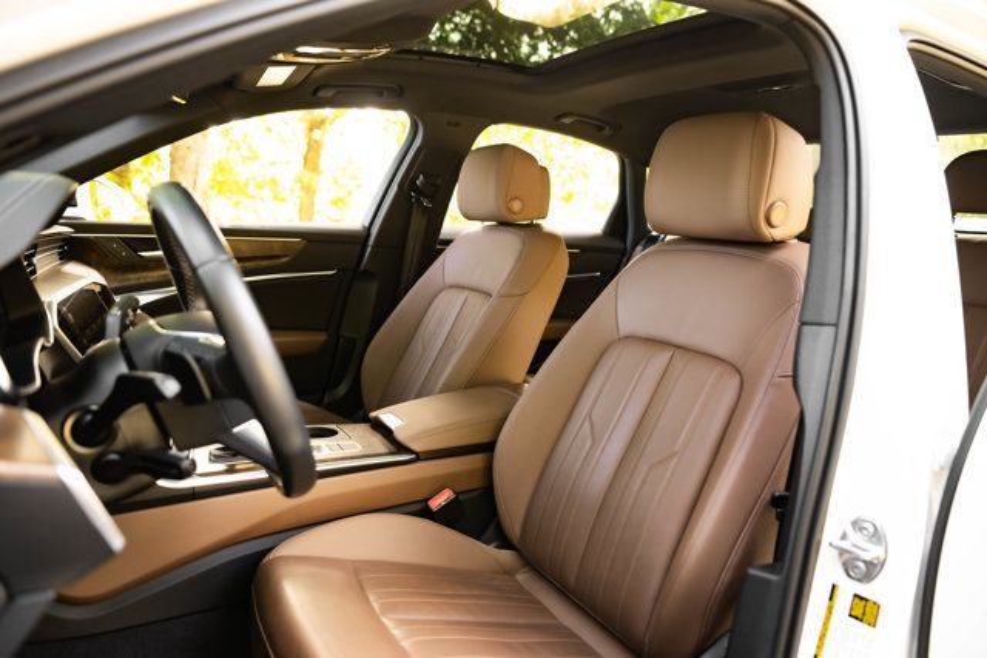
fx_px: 713
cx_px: 494
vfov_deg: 49.6
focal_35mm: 26
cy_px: 329
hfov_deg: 69.4
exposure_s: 1/200
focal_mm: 26
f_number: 2.8
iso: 640
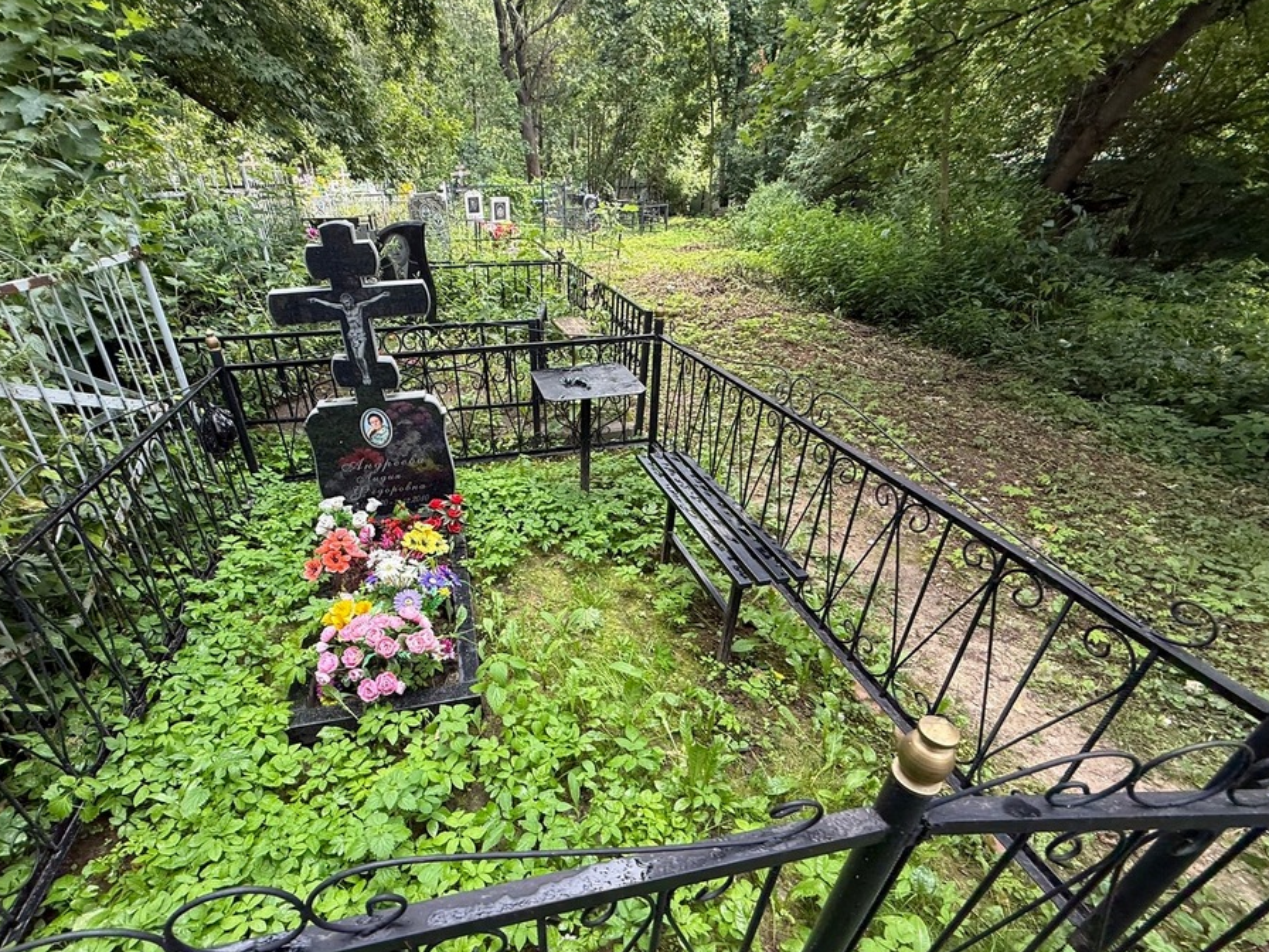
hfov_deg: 94.1
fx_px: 587
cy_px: 527
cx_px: 559
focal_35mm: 16
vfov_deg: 77.9
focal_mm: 2.22
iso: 64
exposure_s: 1/99
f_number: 2.2
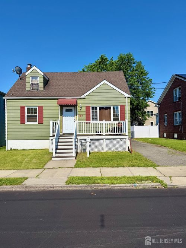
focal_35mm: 24
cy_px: 124
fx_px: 172
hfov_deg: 56.8
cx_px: 93
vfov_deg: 71.6
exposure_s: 1/8130
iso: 80
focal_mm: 6.76
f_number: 1.78
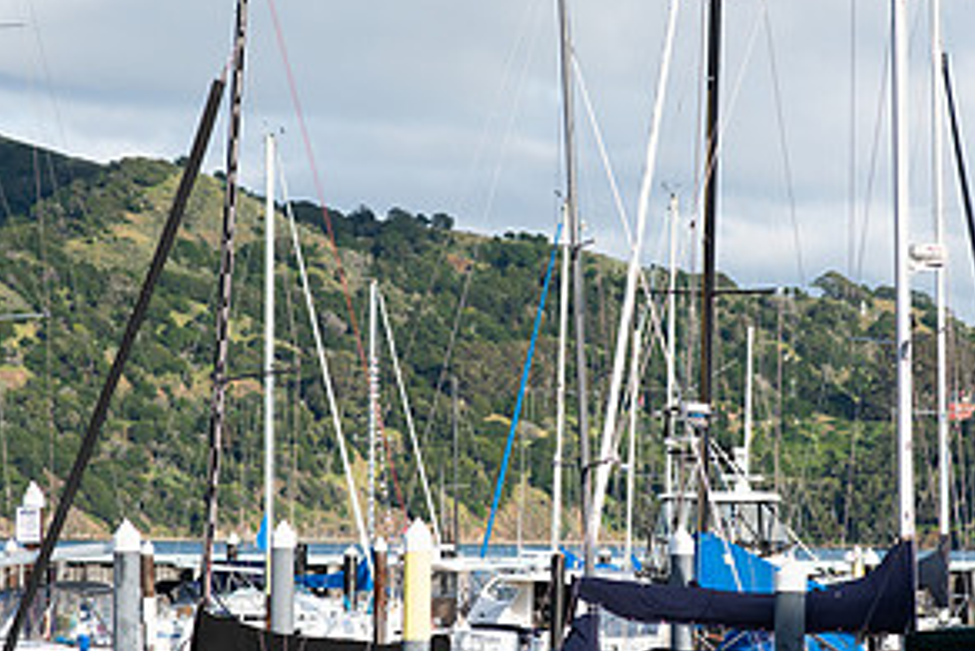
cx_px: 534
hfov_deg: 12.2
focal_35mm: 169
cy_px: 362
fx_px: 4579
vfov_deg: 8.1
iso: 500
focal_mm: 85
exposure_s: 1/5000
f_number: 4
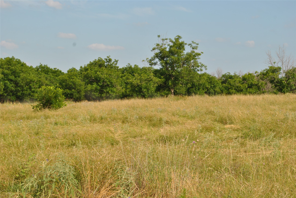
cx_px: 148
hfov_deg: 24.6
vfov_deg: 16.6
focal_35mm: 82
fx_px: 679
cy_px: 99
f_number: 8
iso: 100
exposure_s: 1/250
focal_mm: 55
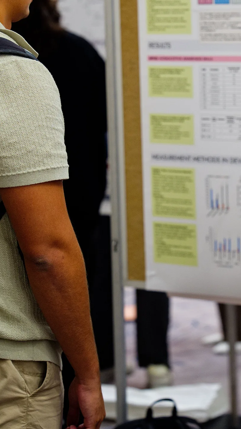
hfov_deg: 9.8
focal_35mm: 123
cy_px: 120
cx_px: 180
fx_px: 1398
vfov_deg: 17.4
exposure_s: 1/50
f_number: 2.8
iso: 1000
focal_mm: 70
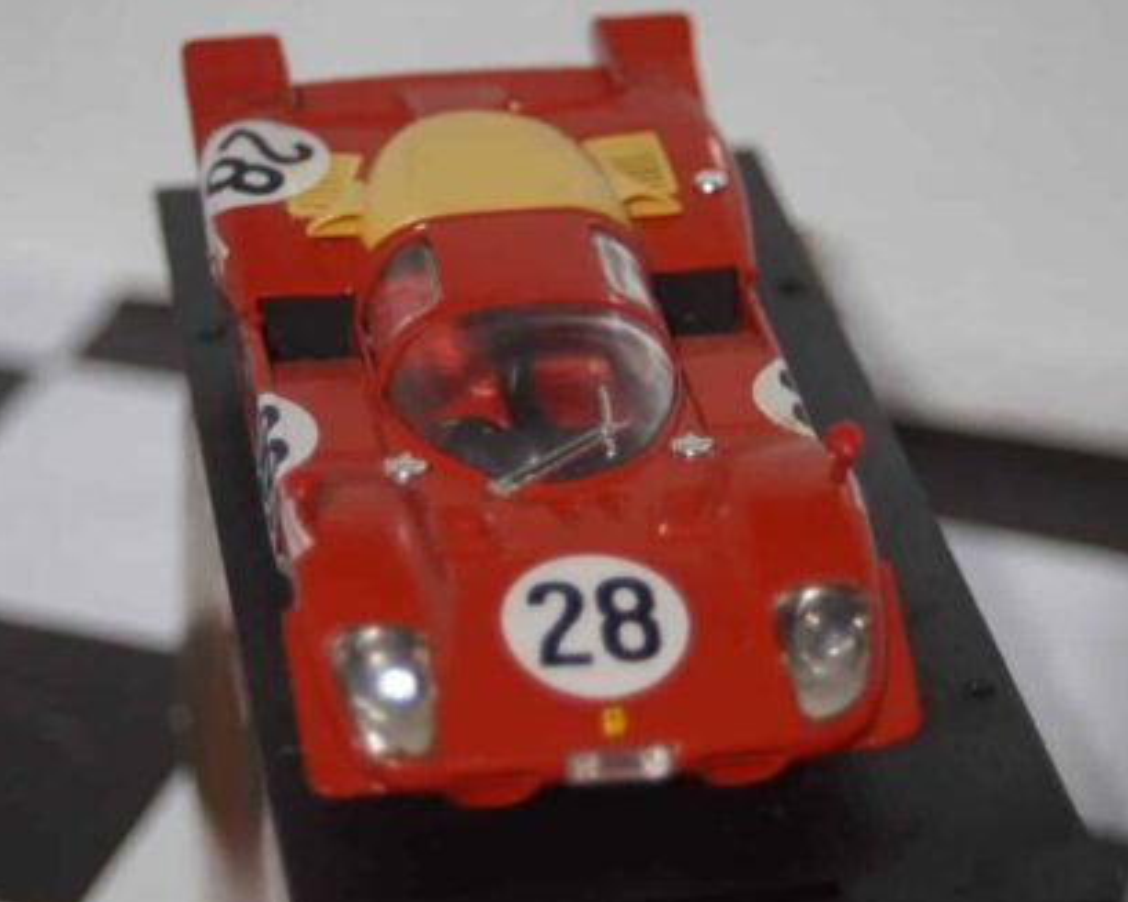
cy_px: 414
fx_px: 4139
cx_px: 502
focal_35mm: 124
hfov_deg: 15.5
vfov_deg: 12.4
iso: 1600
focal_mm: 60
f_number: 5.6
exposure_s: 1/160
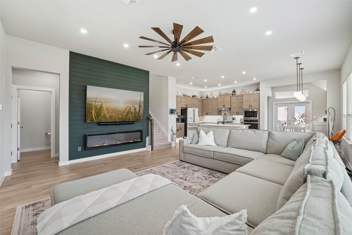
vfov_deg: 81.2
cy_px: 118
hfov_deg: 104.3
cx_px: 176
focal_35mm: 14
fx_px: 137
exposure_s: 1/25
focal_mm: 14
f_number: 8
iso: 400
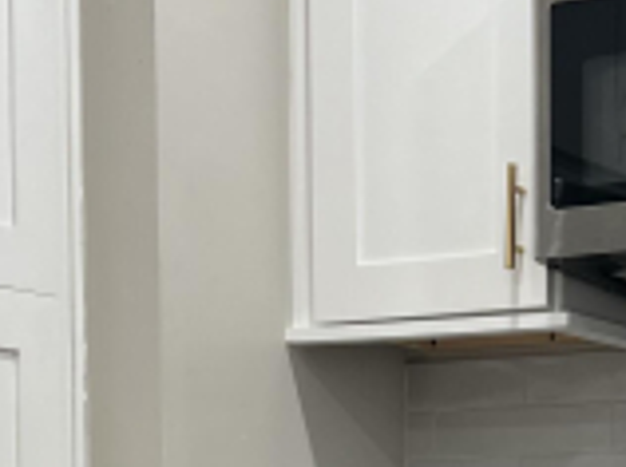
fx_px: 1986
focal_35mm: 110
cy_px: 720
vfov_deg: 12.7
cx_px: 505
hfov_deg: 17.8
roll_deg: +0.2
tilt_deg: -4.2
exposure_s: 1/60
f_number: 1.5
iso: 64
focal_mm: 5.7
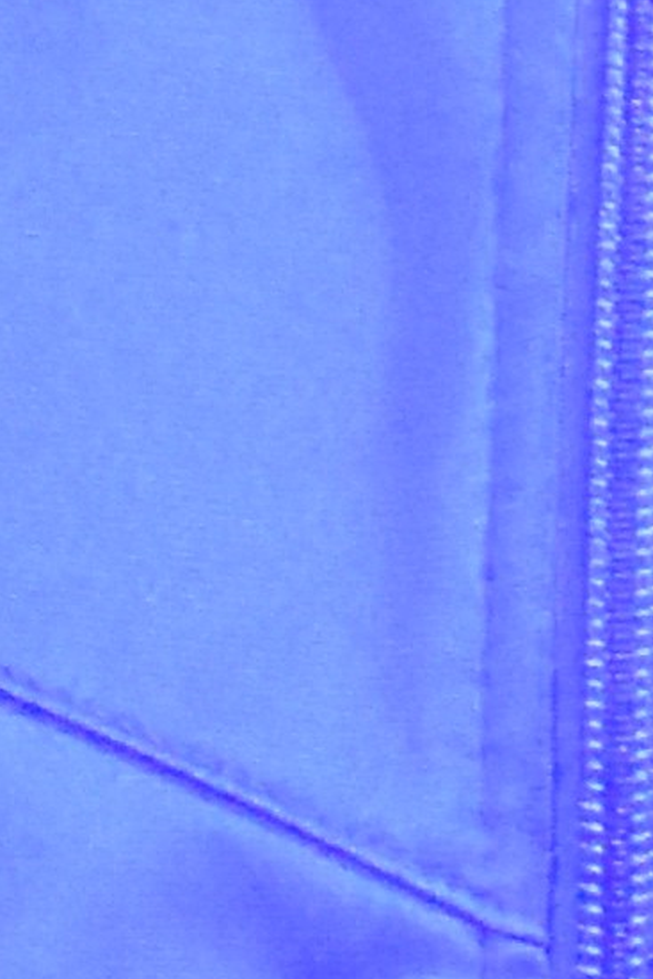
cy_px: -1444
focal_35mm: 567
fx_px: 15416
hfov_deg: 2.4
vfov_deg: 3.6
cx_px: 622
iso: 12800
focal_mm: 52
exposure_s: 1/40
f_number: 4.8
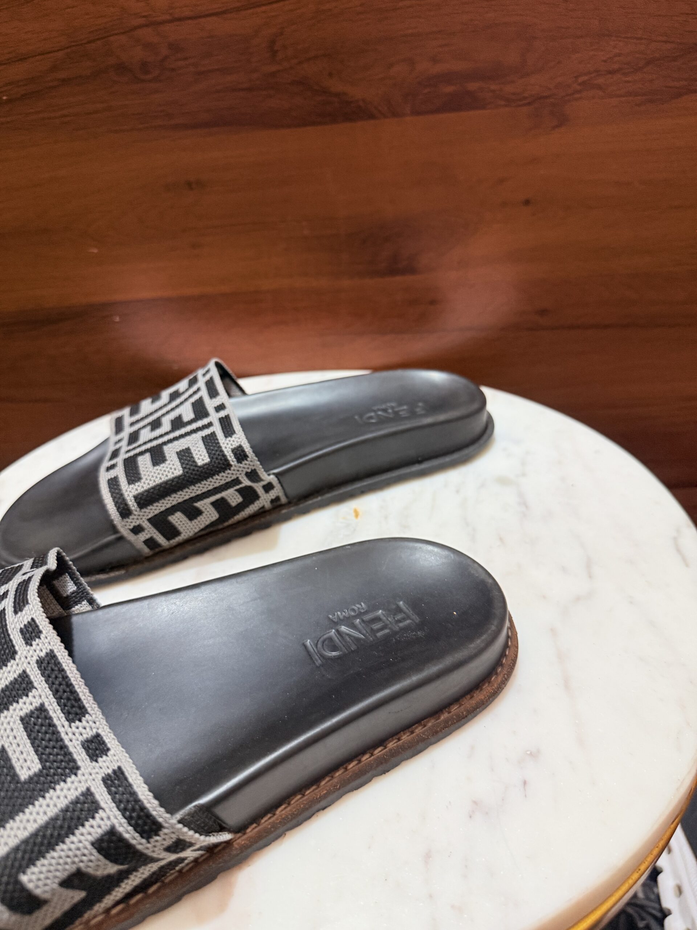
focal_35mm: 24
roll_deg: +5.7
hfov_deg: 56.8
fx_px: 644
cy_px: 465
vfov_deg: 71.6
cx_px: 348
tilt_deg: -32.6
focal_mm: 6.76
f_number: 1.78
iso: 250
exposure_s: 1/50
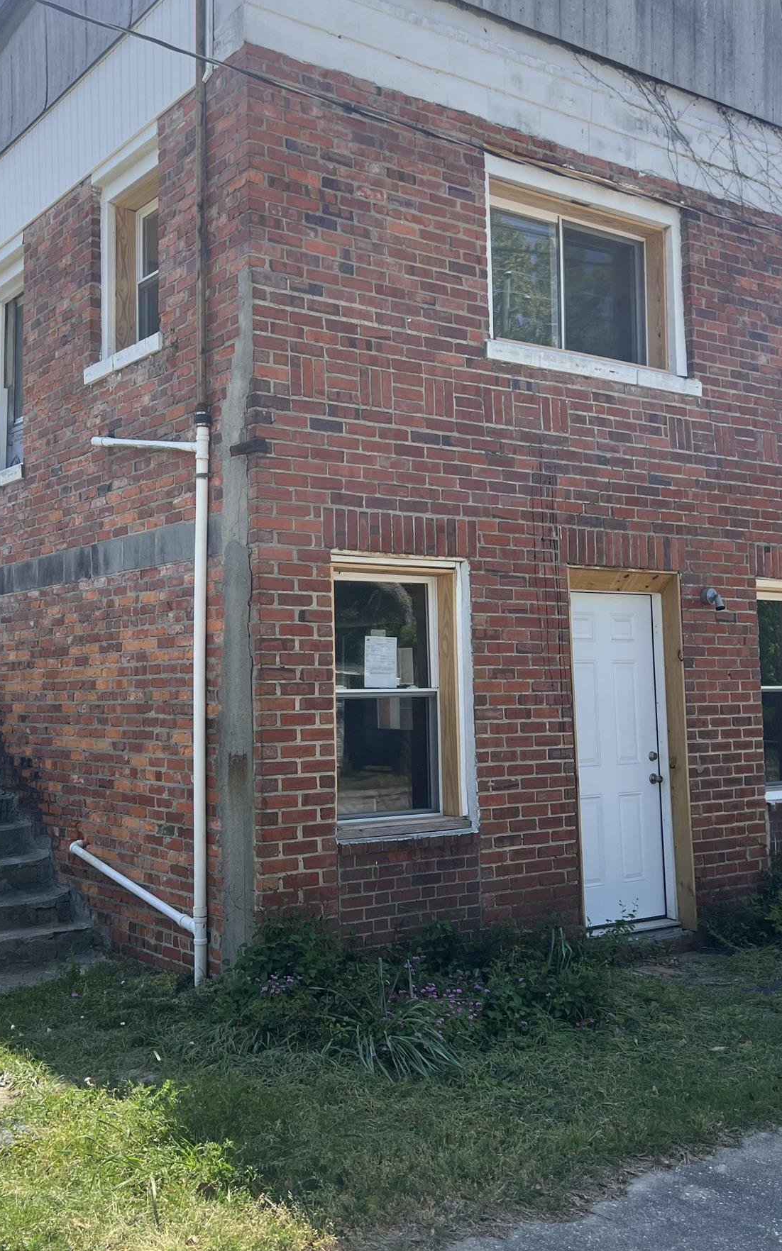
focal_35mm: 36
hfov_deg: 35.3
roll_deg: +0.4
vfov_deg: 54.0
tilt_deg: +5.7
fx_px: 1228
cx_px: 332
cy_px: 588
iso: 50
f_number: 1.5
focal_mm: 5.7
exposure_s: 1/1724
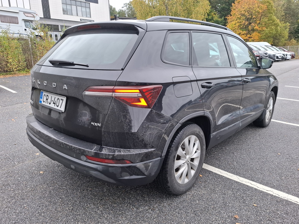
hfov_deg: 71.6
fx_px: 207
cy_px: 112
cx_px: 148
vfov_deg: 56.8
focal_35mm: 24
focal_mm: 5.54
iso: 50
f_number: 1.8
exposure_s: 1/158
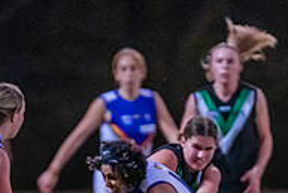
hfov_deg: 1.7
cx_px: 115
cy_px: 232
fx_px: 9471
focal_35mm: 1183
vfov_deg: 1.2
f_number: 2.8
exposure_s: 1/1250
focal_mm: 300
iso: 10000
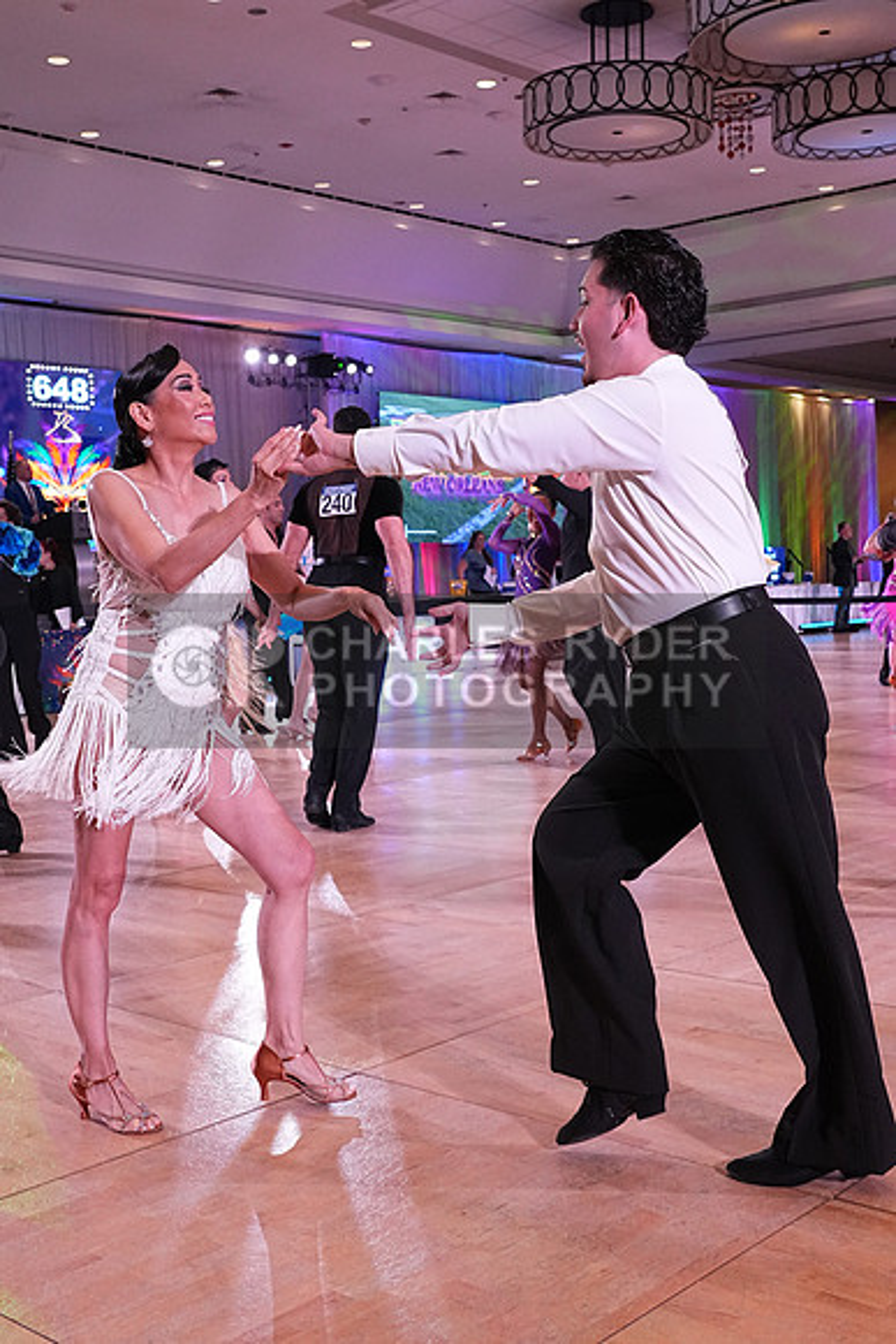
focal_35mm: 39
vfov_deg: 49.5
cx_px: 448
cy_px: 672
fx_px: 1455
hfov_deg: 34.2
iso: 3200
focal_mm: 26
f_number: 5
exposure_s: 1/400
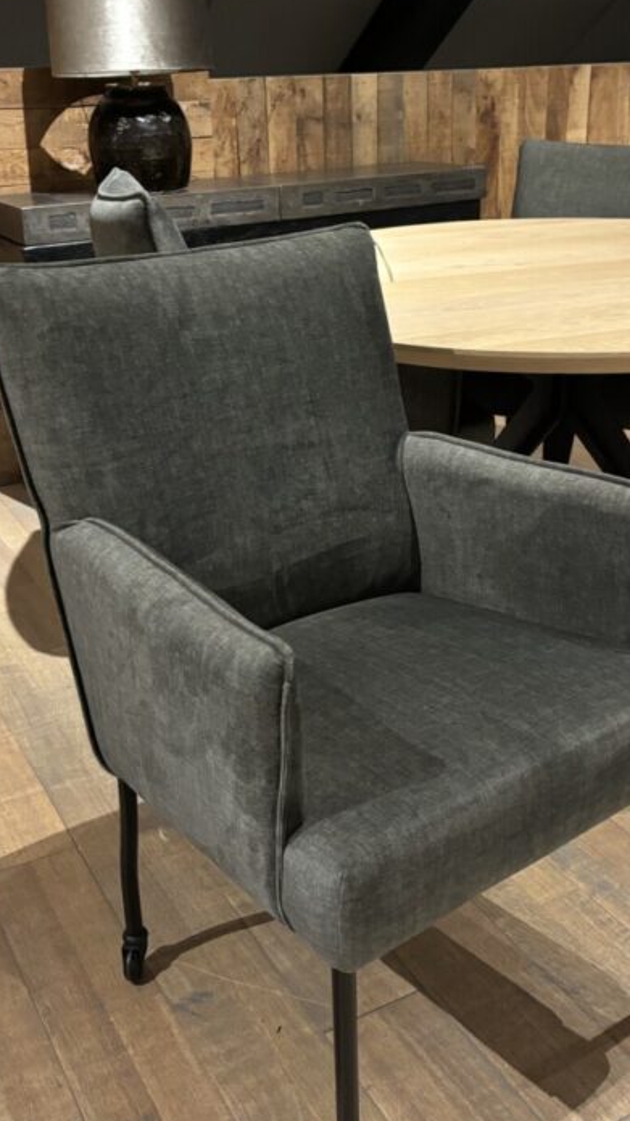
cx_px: 343
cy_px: 577
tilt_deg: -25.1
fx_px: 1130
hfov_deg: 31.1
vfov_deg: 52.8
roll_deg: +0.7
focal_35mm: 38
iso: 500
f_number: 1.6
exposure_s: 1/33
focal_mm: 5.96
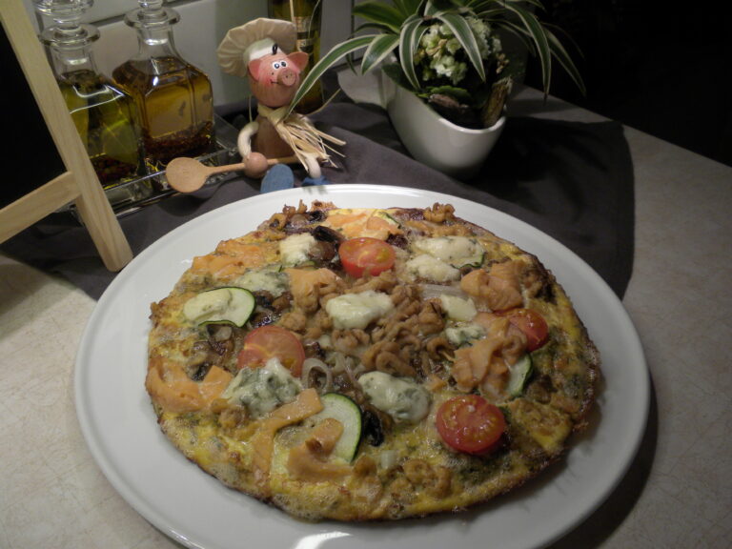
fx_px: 782
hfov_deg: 50.1
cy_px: 274
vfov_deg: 38.7
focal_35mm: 37
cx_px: 366
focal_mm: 6.6
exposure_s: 1/63.6
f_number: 3.5
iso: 149
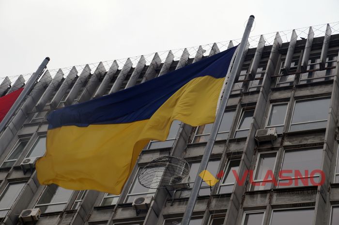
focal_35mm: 90
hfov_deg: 22.6
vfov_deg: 15.2
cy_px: 112
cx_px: 170
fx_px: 847
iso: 100
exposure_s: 1/200
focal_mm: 60
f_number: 8
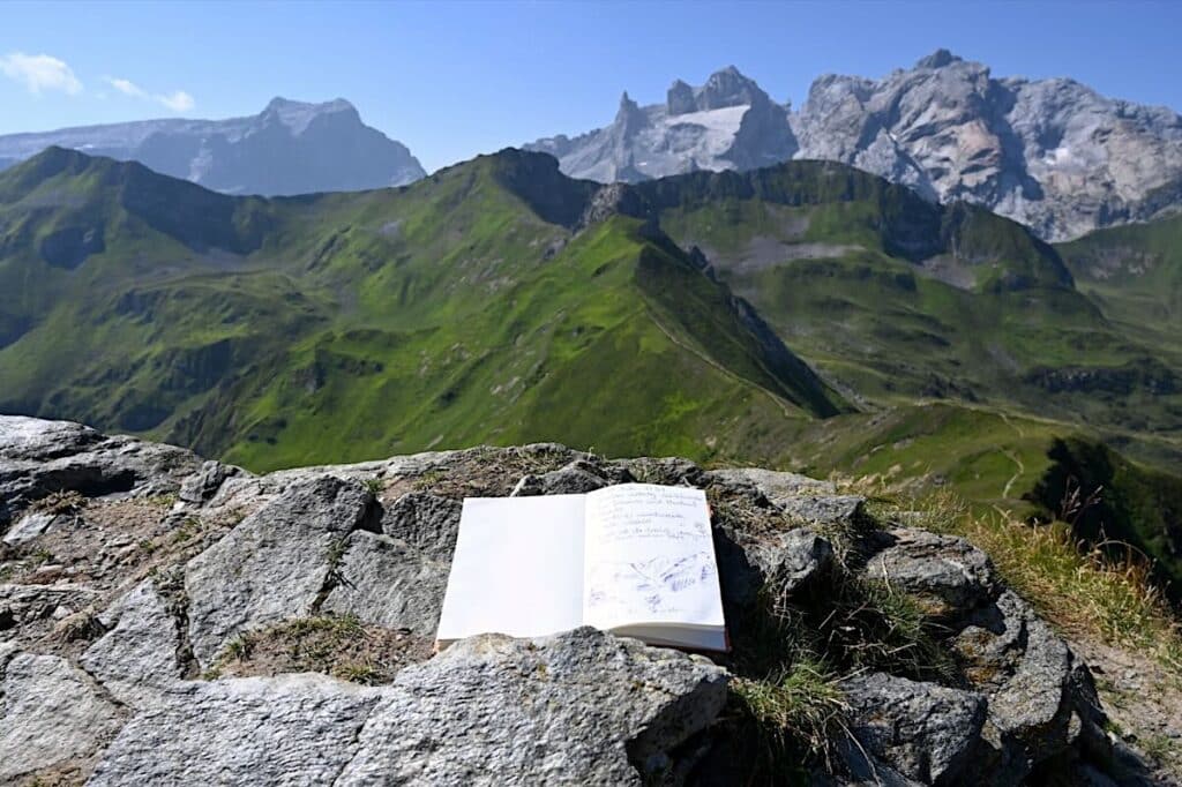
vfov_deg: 53.1
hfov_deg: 73.8
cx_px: 591
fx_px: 788
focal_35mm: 24
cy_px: 394
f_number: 7.1
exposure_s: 1/400
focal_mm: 24
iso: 100
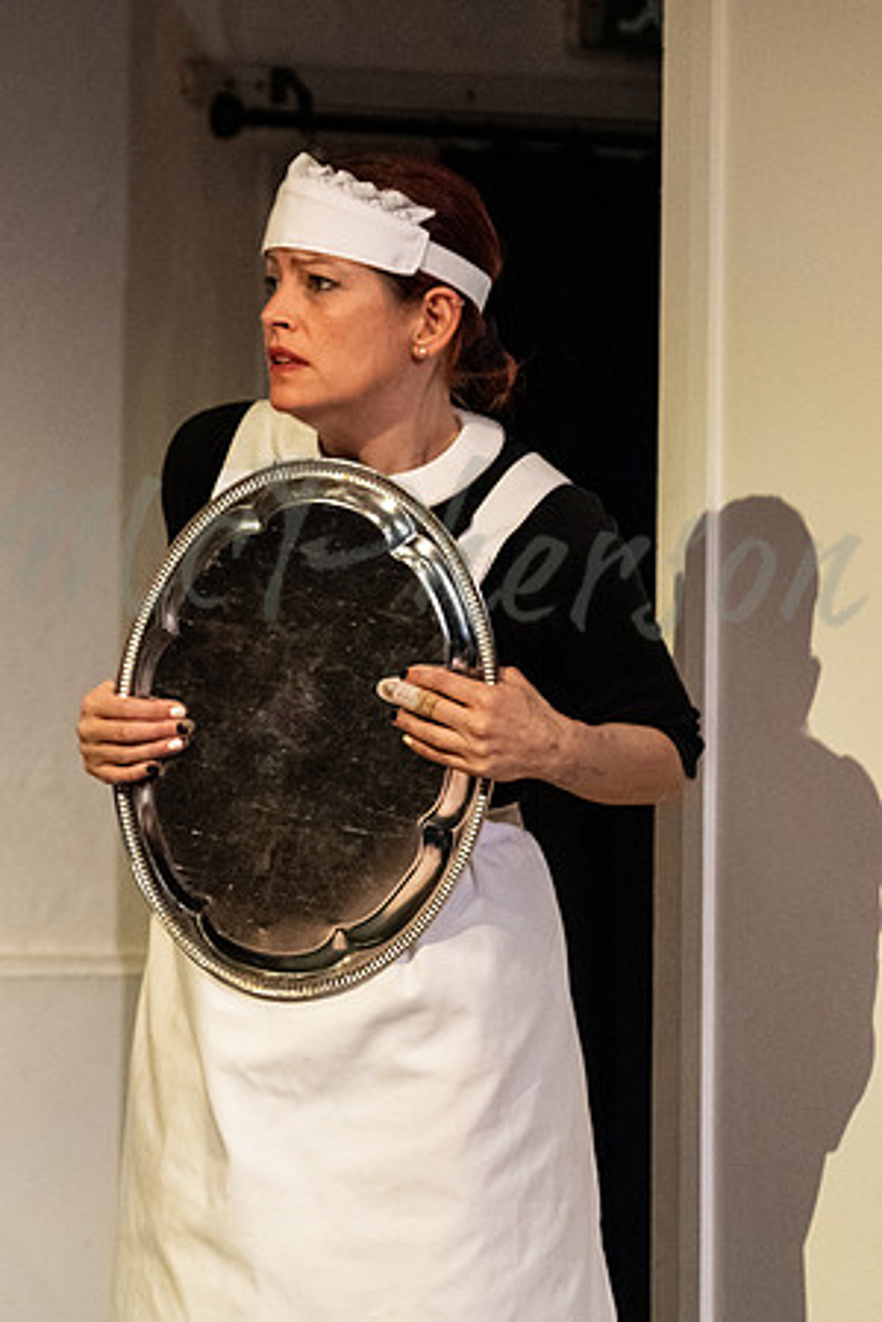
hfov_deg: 6.7
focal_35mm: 204
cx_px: 16
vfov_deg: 10.1
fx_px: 7497
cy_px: 661
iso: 2000
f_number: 2.8
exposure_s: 1/250
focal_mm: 90.6
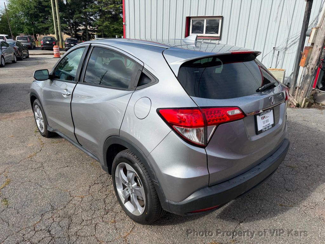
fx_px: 225
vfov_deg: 56.8
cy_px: 122
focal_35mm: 24
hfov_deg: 71.6
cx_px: 162
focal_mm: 6.76
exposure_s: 1/3759
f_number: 1.78
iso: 100
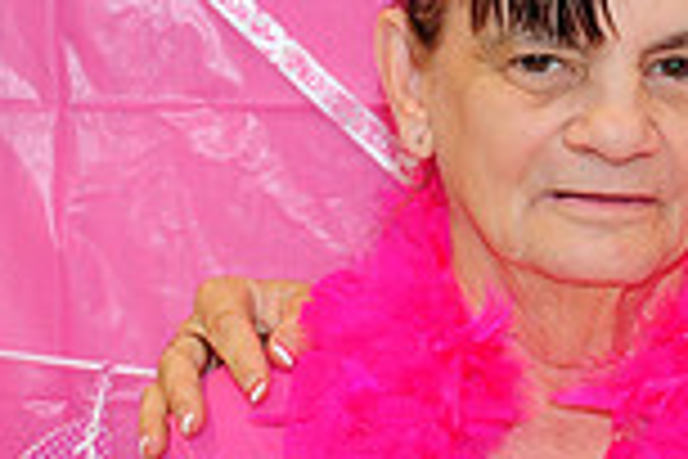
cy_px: 425
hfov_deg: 8.0
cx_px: 854
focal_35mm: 256
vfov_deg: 5.4
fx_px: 4890
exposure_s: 1/60
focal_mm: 45
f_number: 5.6
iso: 640
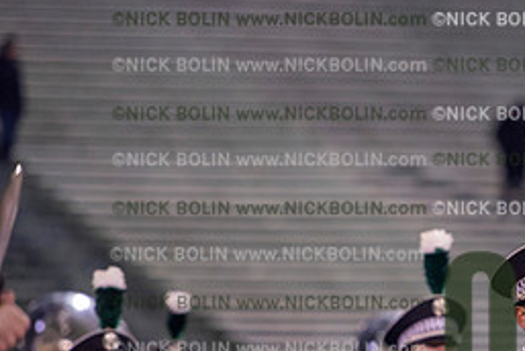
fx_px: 6249
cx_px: 588
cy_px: 350
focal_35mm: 428
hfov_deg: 4.8
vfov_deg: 3.2
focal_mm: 190
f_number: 2.8
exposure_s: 1/1250
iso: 2500
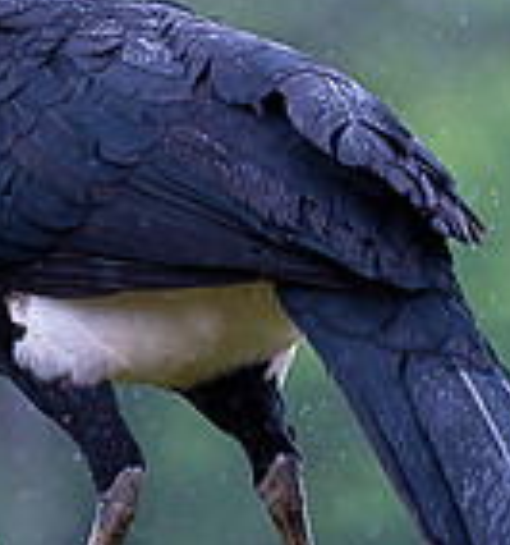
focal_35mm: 751
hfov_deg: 2.3
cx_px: -309
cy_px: 138
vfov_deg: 2.4
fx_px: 12949
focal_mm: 180
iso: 800
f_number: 4
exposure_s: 1/800
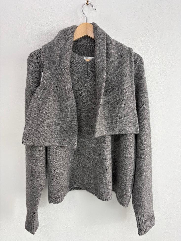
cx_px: 90
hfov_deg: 53.1
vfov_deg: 67.3
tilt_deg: -8.0
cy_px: 120
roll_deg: +0.0
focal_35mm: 26
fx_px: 181
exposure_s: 1/100
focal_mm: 5.96
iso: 40
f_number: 1.6
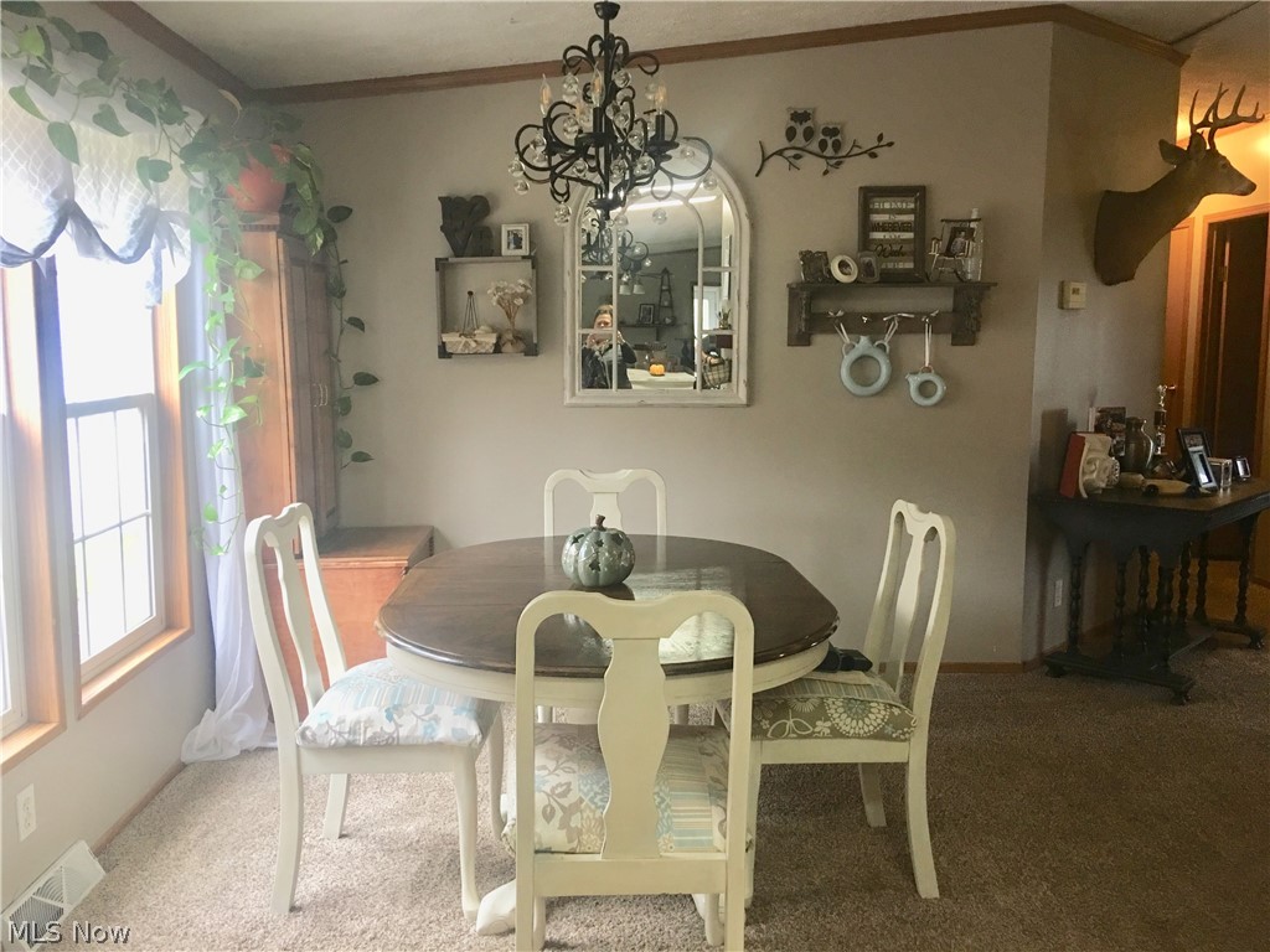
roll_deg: -0.4
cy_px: 476
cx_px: 635
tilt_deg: -6.4
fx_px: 1064
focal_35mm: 29
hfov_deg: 61.7
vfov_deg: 48.2
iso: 64
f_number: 2.2
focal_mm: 4.15
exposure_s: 1/15
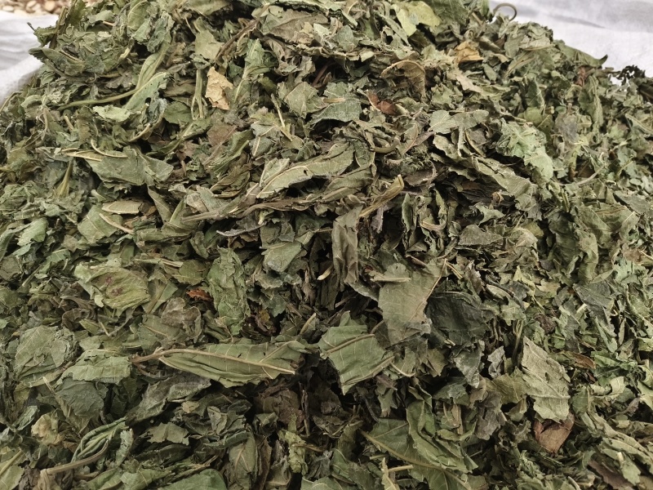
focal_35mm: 23
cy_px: 245
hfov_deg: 73.9
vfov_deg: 58.9
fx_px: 434
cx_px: 326
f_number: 1.88
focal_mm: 5.6
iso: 209
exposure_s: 1/100
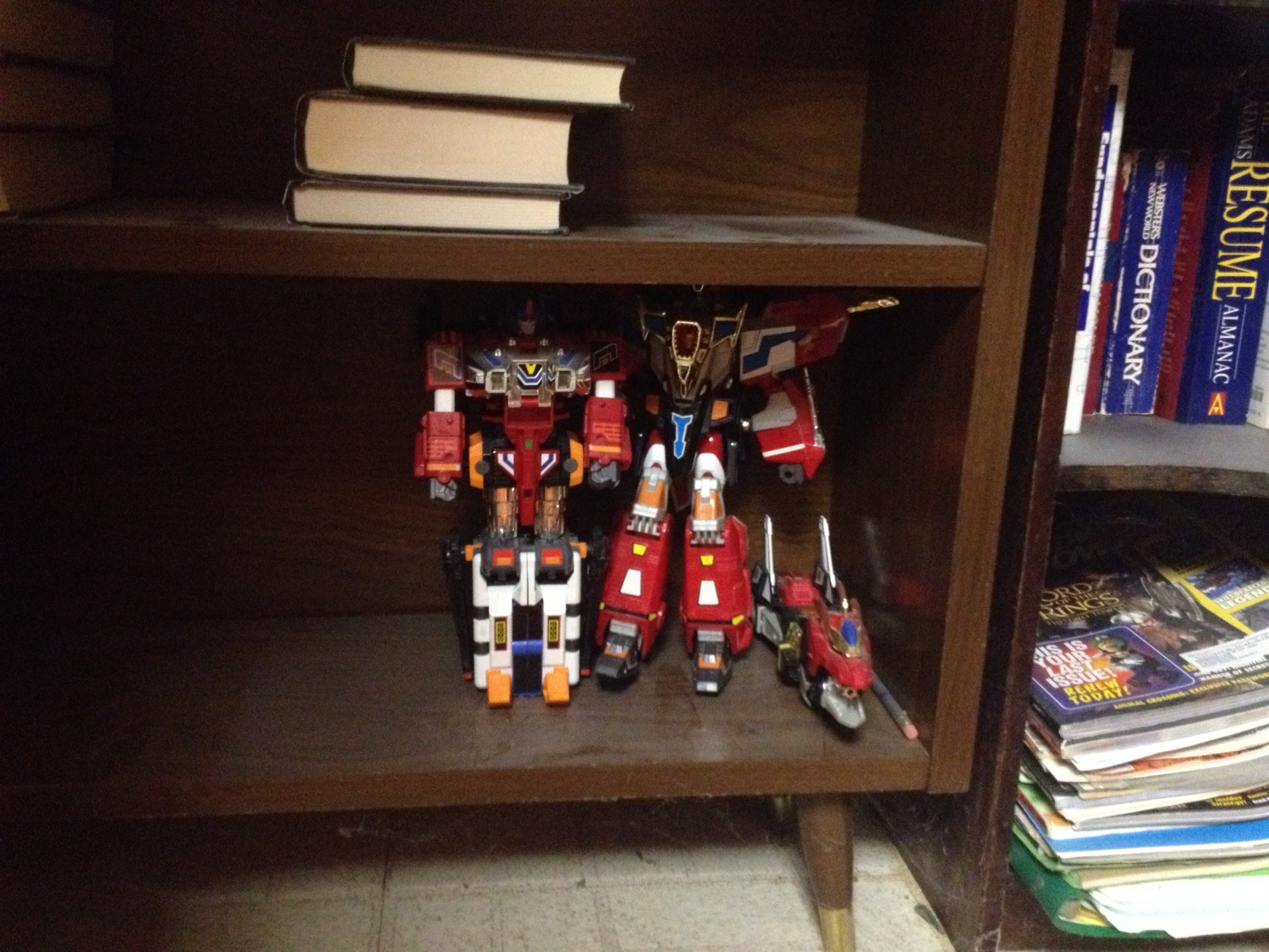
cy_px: 476
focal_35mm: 35
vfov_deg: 40.7
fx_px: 1283
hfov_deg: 52.6
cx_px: 634
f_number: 2.4
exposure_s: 1/15
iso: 800
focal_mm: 4.28
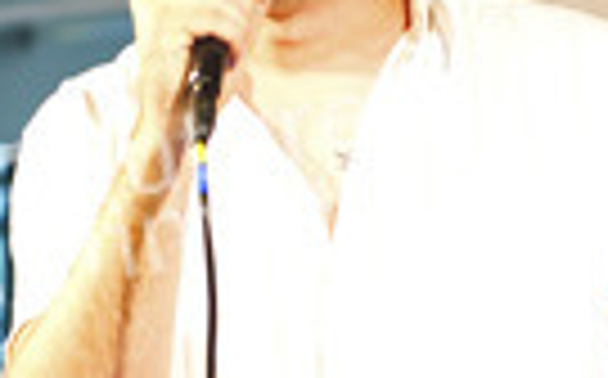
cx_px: 290
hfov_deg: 9.9
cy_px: 428
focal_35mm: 212
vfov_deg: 6.1
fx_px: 3508
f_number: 2.8
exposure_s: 1/160
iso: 800
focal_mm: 70
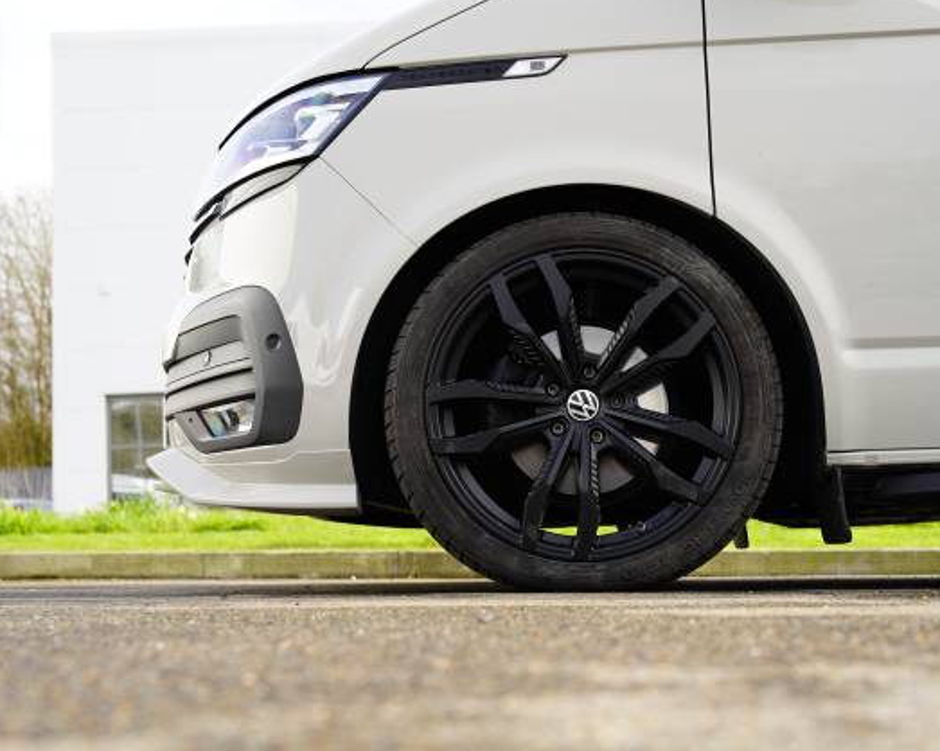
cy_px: 372
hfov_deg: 34.3
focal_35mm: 55
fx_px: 1521
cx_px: 543
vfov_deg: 27.7
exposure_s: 1/100
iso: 100
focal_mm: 47.6
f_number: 5
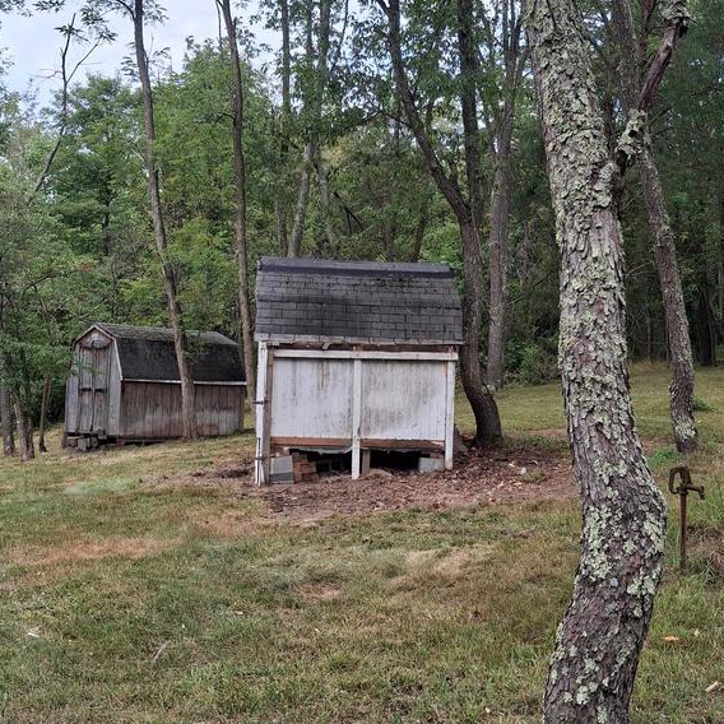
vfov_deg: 40.0
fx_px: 994
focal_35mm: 42
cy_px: 349
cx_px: 408
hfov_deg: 40.0
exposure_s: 1/867
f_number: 1.8
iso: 32
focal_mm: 4.69
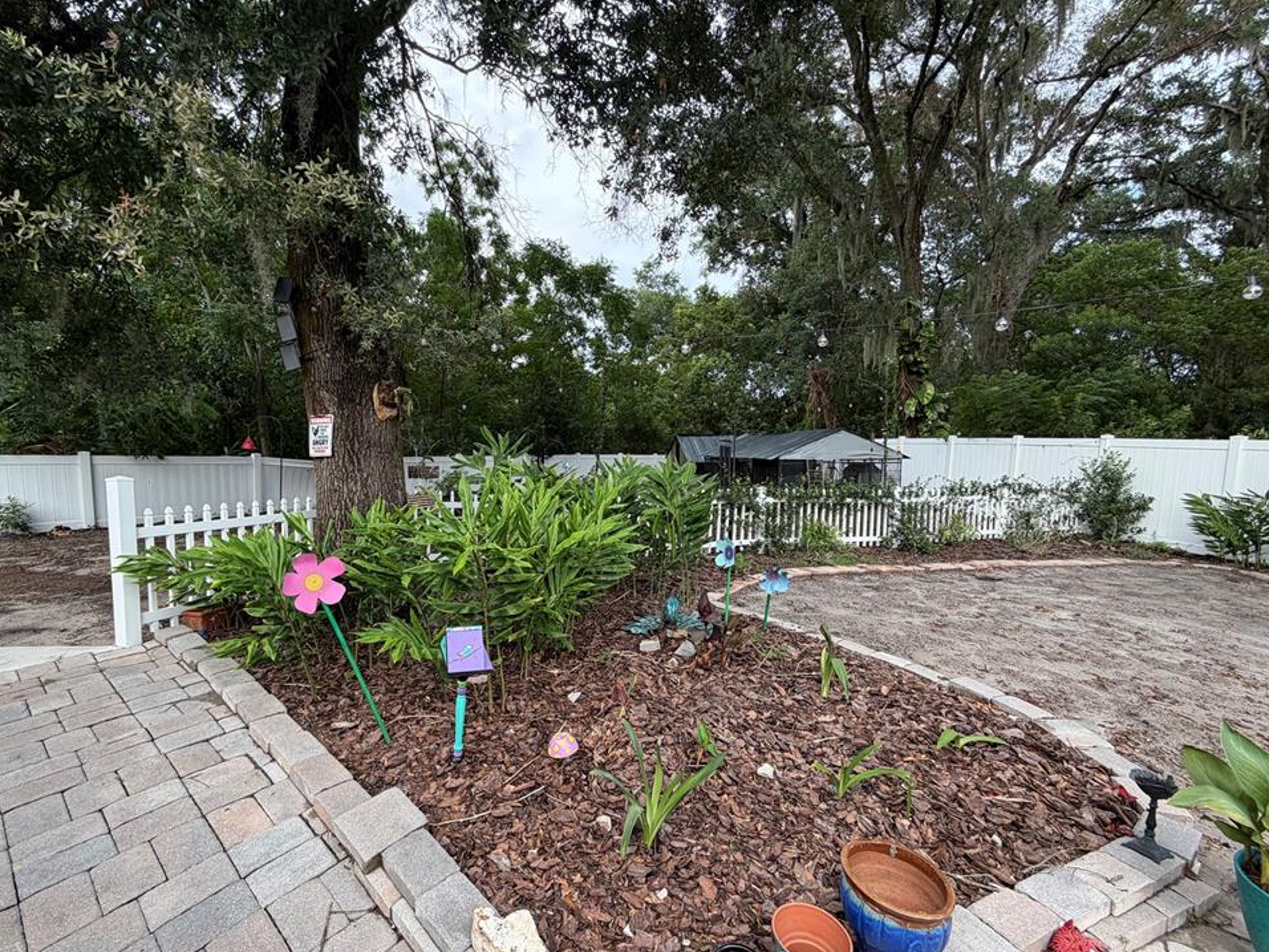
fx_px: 550
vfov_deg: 81.7
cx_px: 603
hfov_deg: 98.1
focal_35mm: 15
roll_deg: +0.4
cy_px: 502
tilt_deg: -4.2
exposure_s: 1/227
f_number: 2.2
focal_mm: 2.22
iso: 50
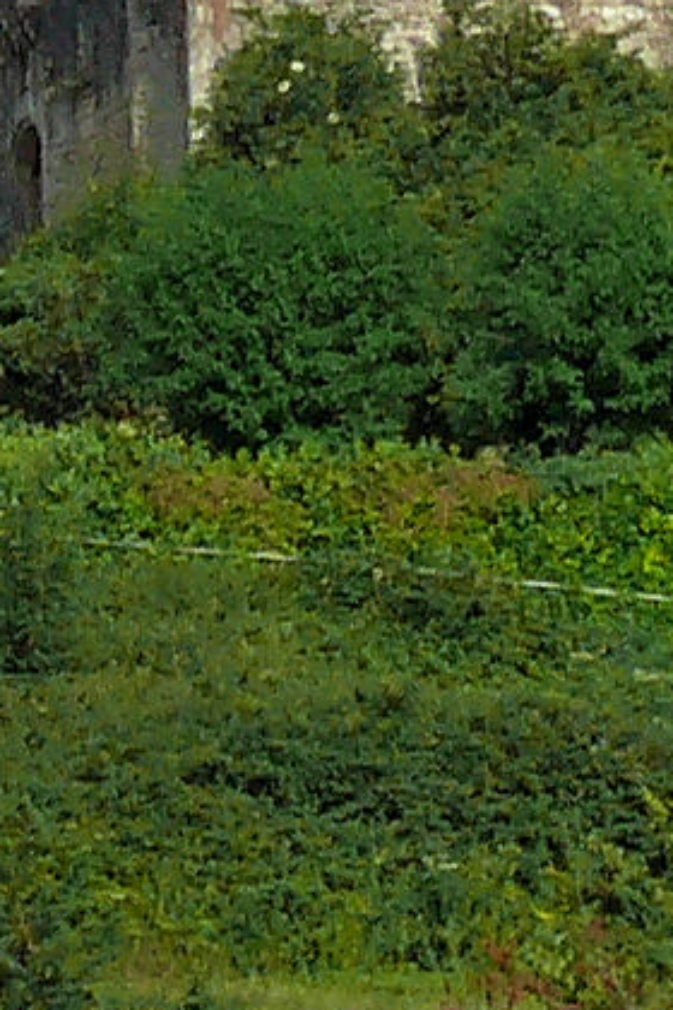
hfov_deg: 1.3
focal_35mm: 1030
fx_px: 28881
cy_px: -1051
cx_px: -1771
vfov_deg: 2.0
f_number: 6.3
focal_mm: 24.1
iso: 100
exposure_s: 1/400
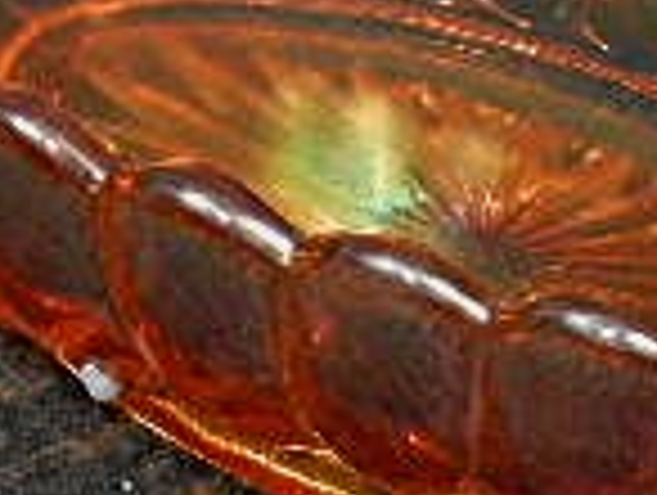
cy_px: 36
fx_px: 6407
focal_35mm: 337
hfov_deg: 5.9
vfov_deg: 4.4
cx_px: 536
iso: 800
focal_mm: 13.9
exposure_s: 1/30
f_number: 4.3
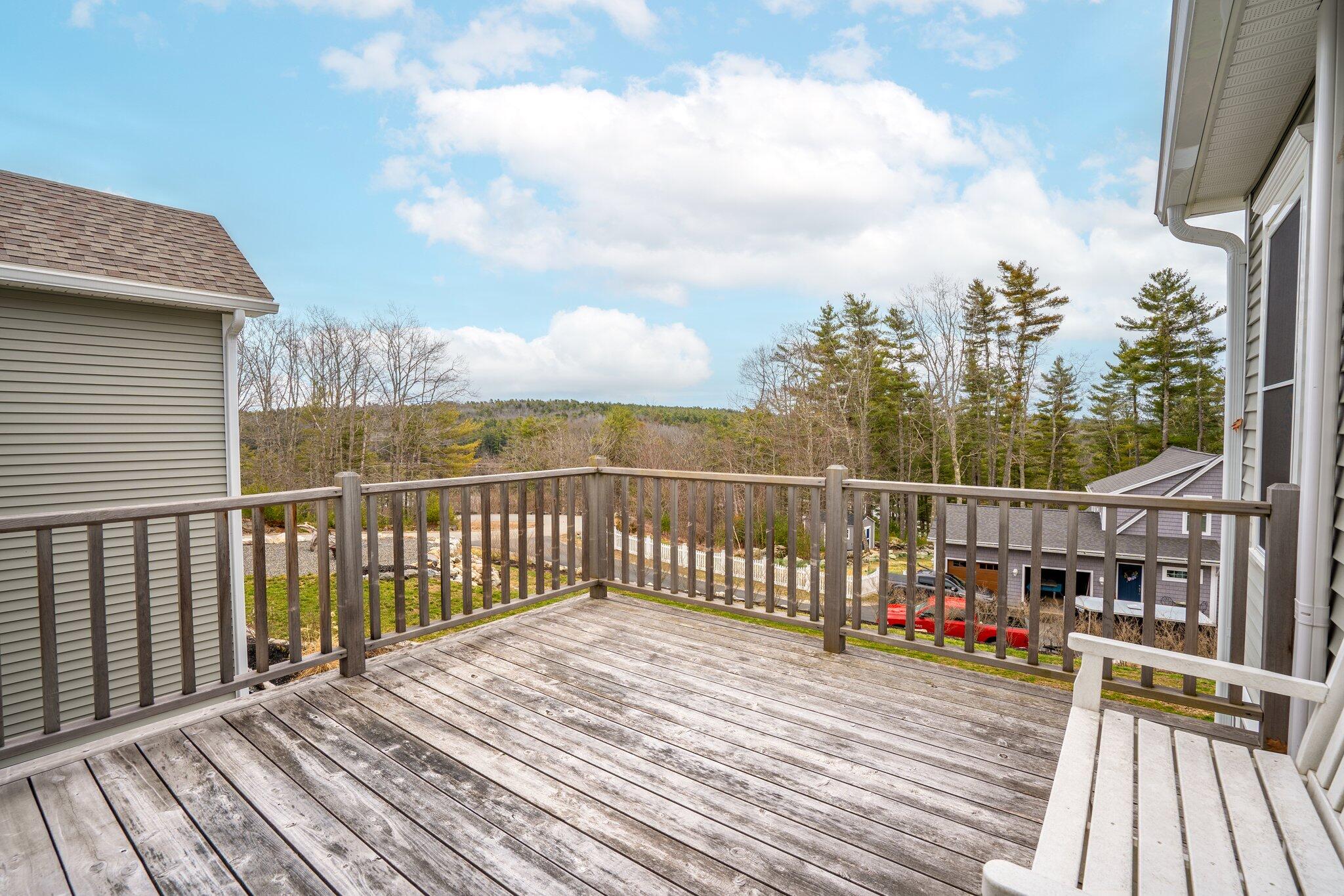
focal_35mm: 16
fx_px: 597
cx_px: 672
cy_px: 448
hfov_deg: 96.7
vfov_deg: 73.7
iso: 50
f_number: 9
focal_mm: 16
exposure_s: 1/50
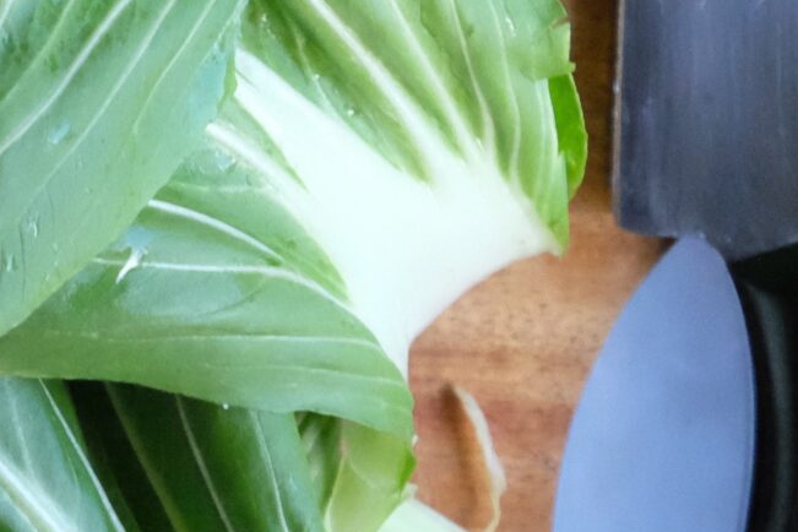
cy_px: -15
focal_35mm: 232
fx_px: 5142
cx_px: -461
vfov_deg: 5.9
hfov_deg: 8.6
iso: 6400
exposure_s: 1/125
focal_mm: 39
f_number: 5.6
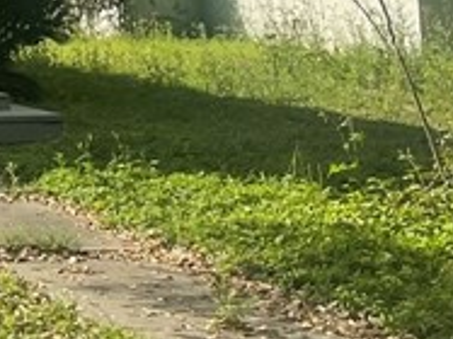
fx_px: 1792
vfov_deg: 10.1
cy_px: -320
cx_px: -603
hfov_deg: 11.9
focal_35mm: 137
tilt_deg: +7.8
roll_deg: +0.0
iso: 32
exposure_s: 1/3663
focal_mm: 5.1
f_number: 1.6
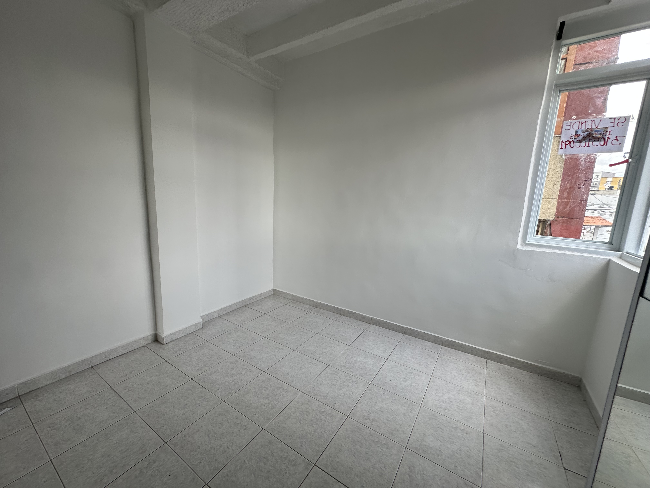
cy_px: 244
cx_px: 325
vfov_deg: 85.7
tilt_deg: -8.3
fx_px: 263
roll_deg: -4.2
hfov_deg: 102.1
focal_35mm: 14
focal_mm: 2.22
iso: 40
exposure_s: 1/103
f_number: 2.2
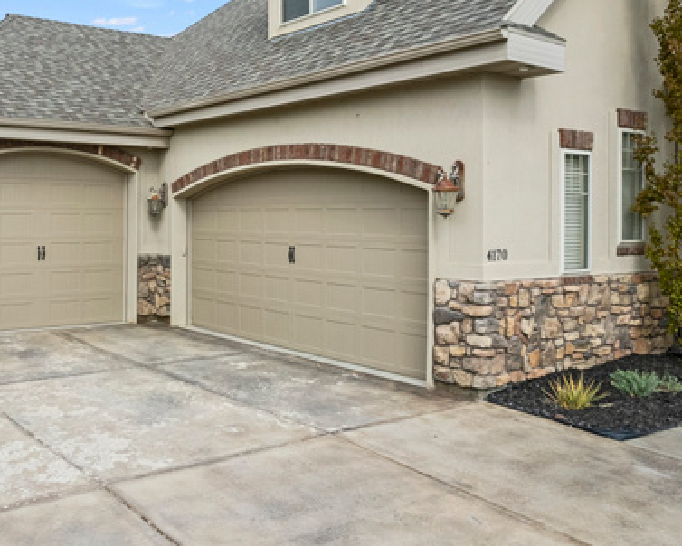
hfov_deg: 49.0
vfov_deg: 42.1
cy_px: 231
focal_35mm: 35
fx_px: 707
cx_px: 152
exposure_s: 1/1250
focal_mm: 8.38
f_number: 2.8
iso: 100
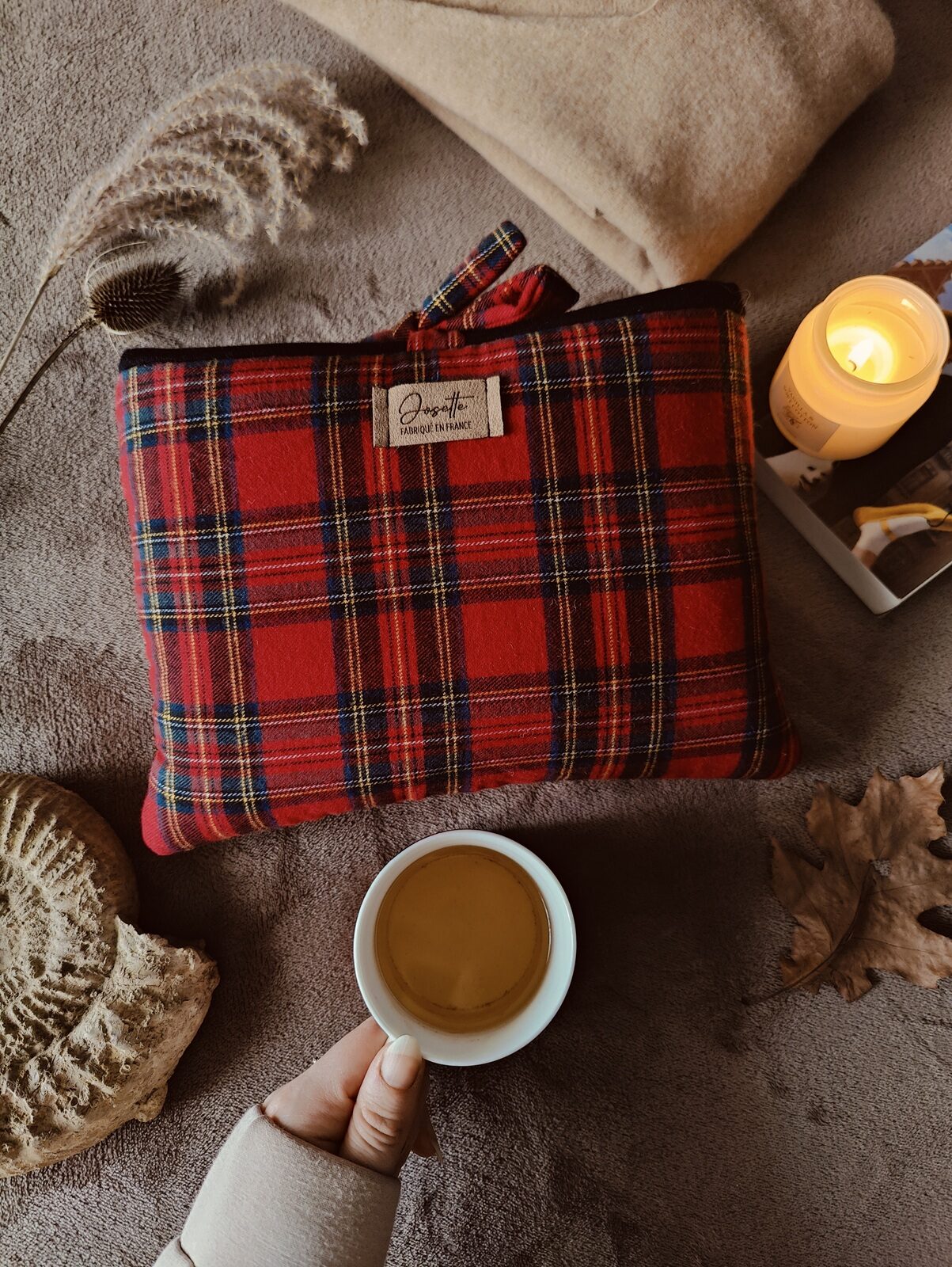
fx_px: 842
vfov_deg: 73.9
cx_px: 476
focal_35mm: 23
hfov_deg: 59.0
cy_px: 634
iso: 125
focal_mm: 6.06
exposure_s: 1/35
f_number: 1.8
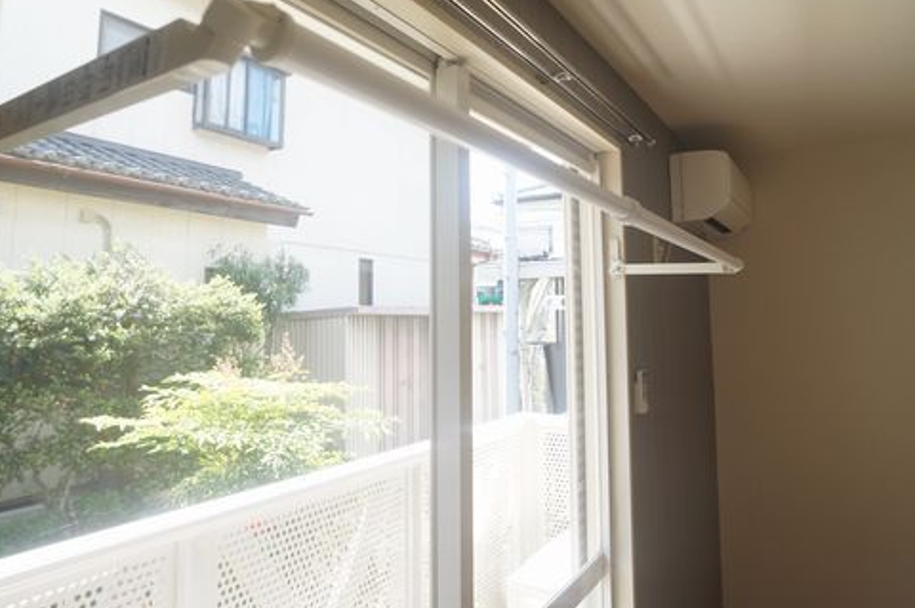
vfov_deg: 40.8
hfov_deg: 58.7
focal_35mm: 32
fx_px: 812
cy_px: 230
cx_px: 414
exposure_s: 1/60
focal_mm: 16
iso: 100
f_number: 4
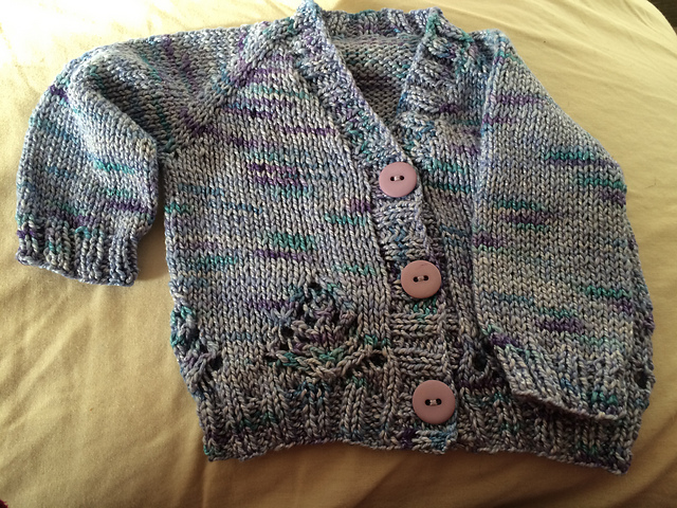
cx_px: 338
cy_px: 254
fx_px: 567
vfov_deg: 48.2
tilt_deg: -67.7
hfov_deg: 61.7
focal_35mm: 29
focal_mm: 4.15
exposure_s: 1/33
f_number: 2.2
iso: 40
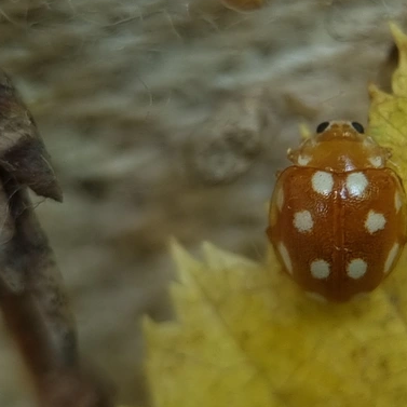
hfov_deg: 40.6
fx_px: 519
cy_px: 219
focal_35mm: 39
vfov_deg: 42.8
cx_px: 341
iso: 64
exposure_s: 1/50
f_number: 1.8
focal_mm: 5.4
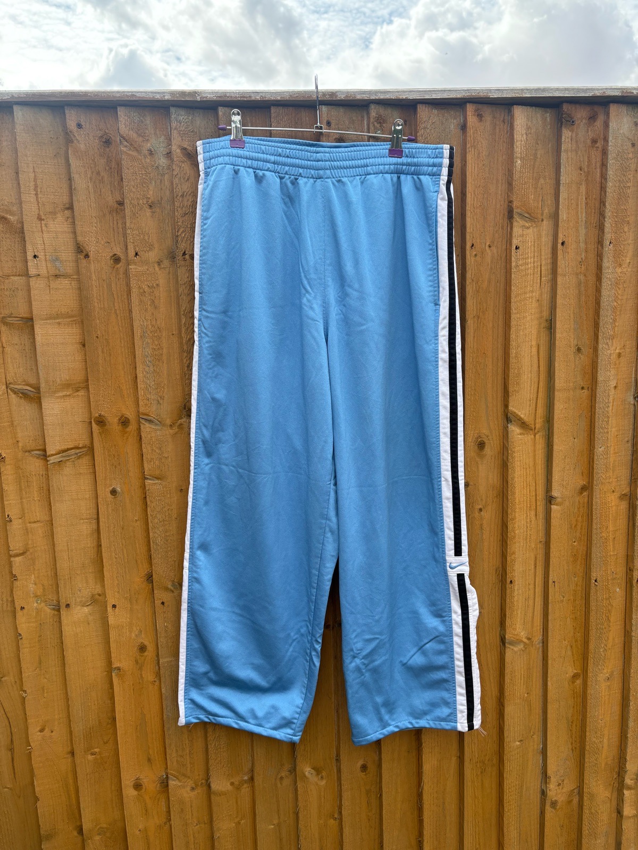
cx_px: 319
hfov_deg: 53.1
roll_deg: +1.3
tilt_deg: -7.9
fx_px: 639
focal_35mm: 26
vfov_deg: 67.3
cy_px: 425
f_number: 1.6
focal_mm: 5.96
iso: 64
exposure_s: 1/1117
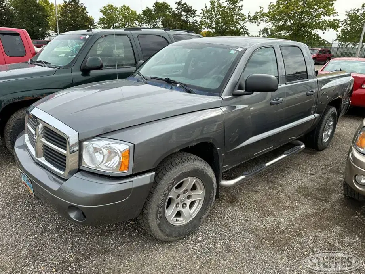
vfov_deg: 54.9
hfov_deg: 69.4
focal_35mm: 25
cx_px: 181
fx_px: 264
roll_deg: +0.3
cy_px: 135
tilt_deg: -15.4
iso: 80
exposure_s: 1/2028
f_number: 1.78
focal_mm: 6.86
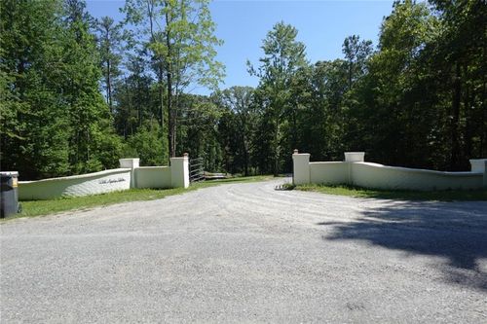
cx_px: 244
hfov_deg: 84.0
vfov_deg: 61.9
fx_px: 270
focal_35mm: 20
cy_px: 162
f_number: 2
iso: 125
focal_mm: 7.6
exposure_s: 1/2500
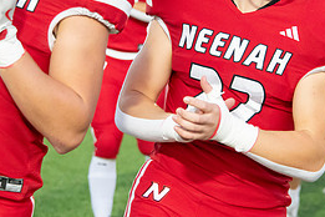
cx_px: 195
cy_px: 32
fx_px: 2248
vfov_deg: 5.5
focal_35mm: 249
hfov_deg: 8.3
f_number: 5.6
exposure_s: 1/640
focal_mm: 112
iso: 8000
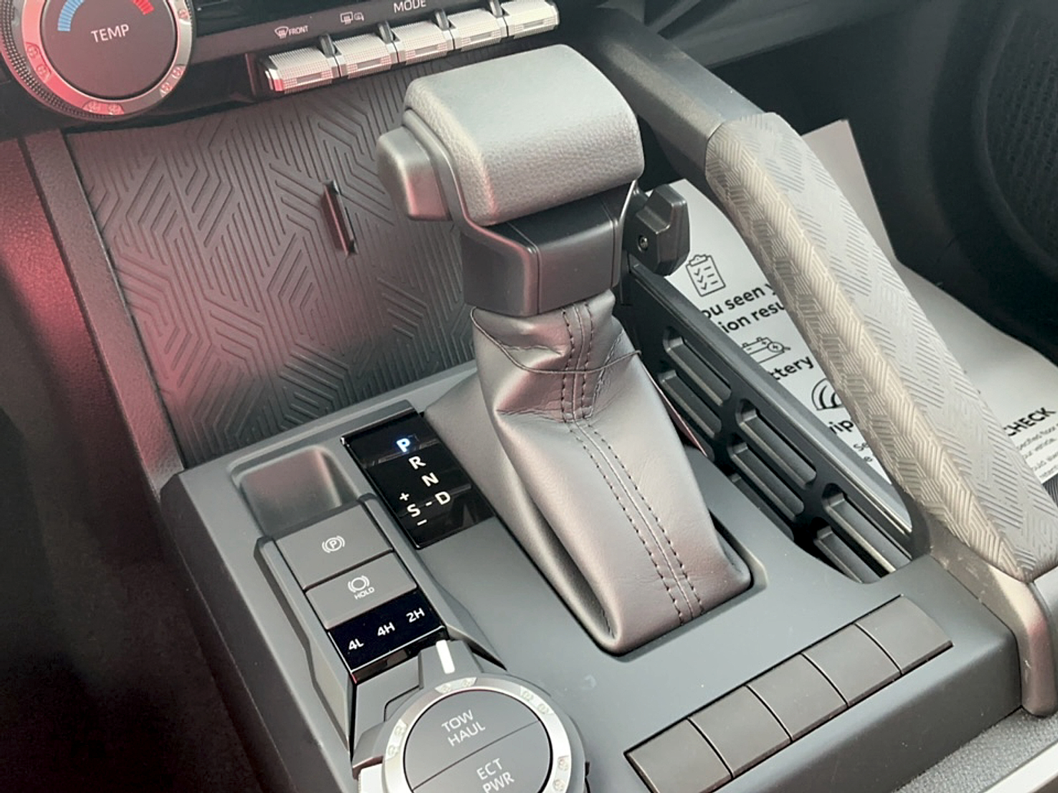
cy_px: 396
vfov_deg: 46.8
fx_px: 917
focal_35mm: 30
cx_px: 529
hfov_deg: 60.0
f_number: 1.8
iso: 64
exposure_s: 1/60
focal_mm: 3
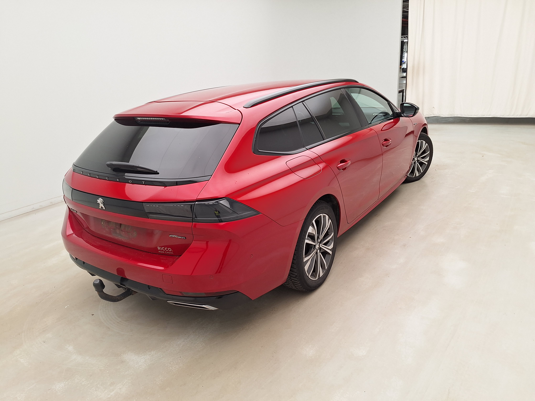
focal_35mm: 23
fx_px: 355
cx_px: 268
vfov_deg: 58.9
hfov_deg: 73.9
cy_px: 200
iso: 50
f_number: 1.8
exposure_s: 1/100
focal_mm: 5.54
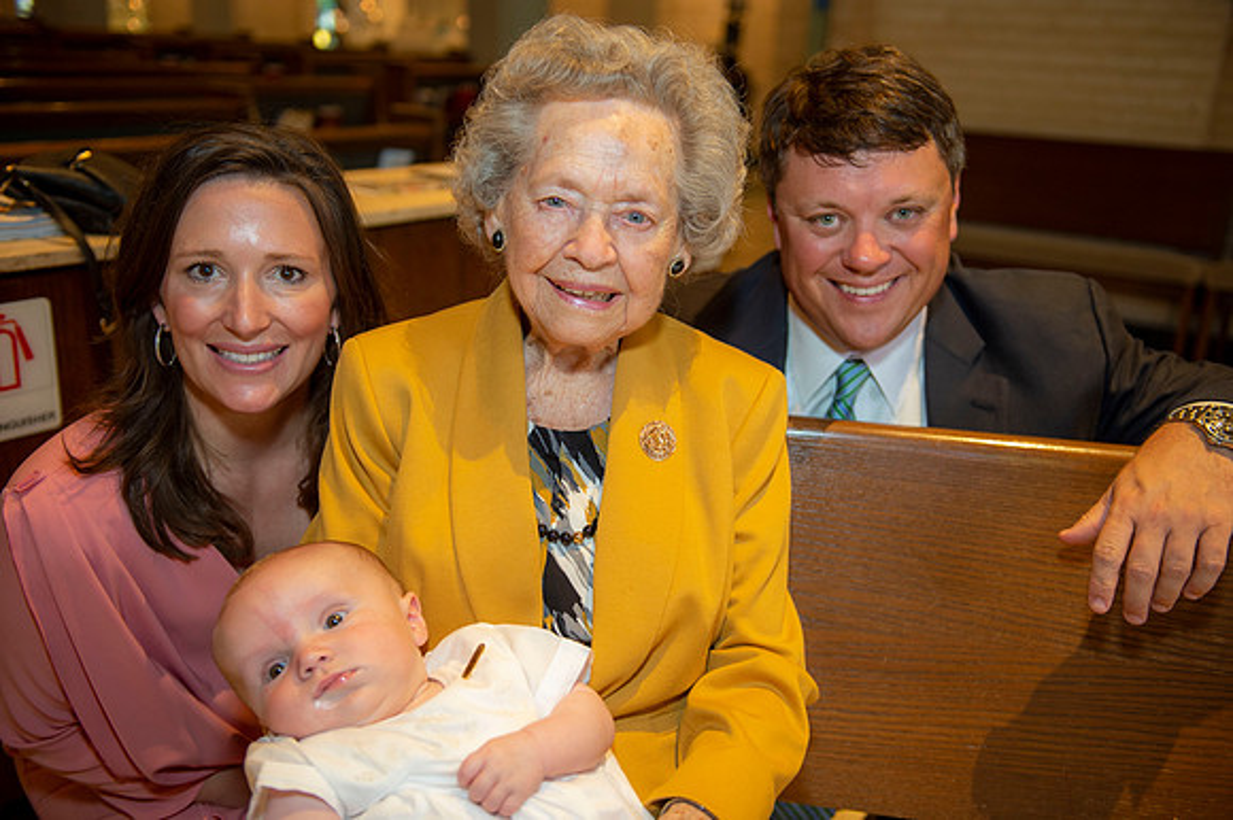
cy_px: 410
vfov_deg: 35.0
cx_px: 616
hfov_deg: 50.7
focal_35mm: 38
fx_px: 1301
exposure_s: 1/100
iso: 1000
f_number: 2.8
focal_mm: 38
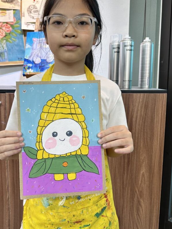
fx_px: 199
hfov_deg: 46.6
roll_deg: -1.3
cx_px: 71
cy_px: 101
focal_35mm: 30
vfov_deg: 59.8
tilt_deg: -5.7
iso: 125
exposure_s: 1/100
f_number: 1.78
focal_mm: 6.86
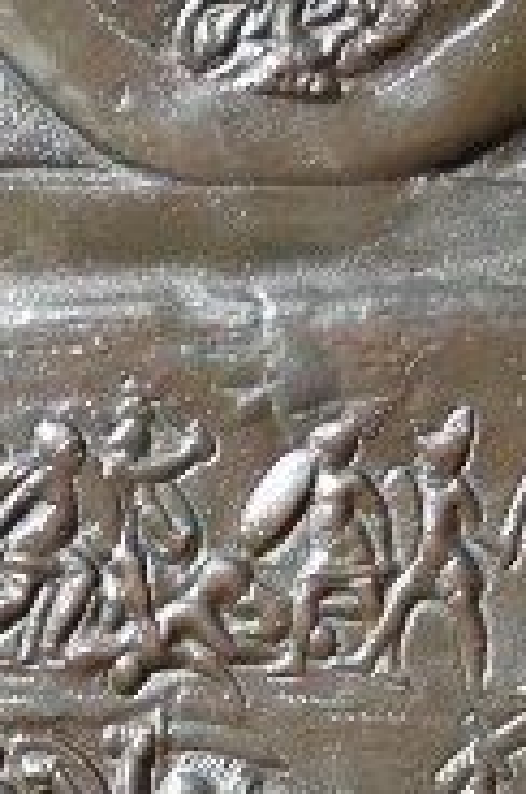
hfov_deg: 5.4
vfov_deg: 7.5
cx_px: 293
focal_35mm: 255
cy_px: 2002
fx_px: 5609
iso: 140
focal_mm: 26
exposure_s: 1/250
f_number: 5.6
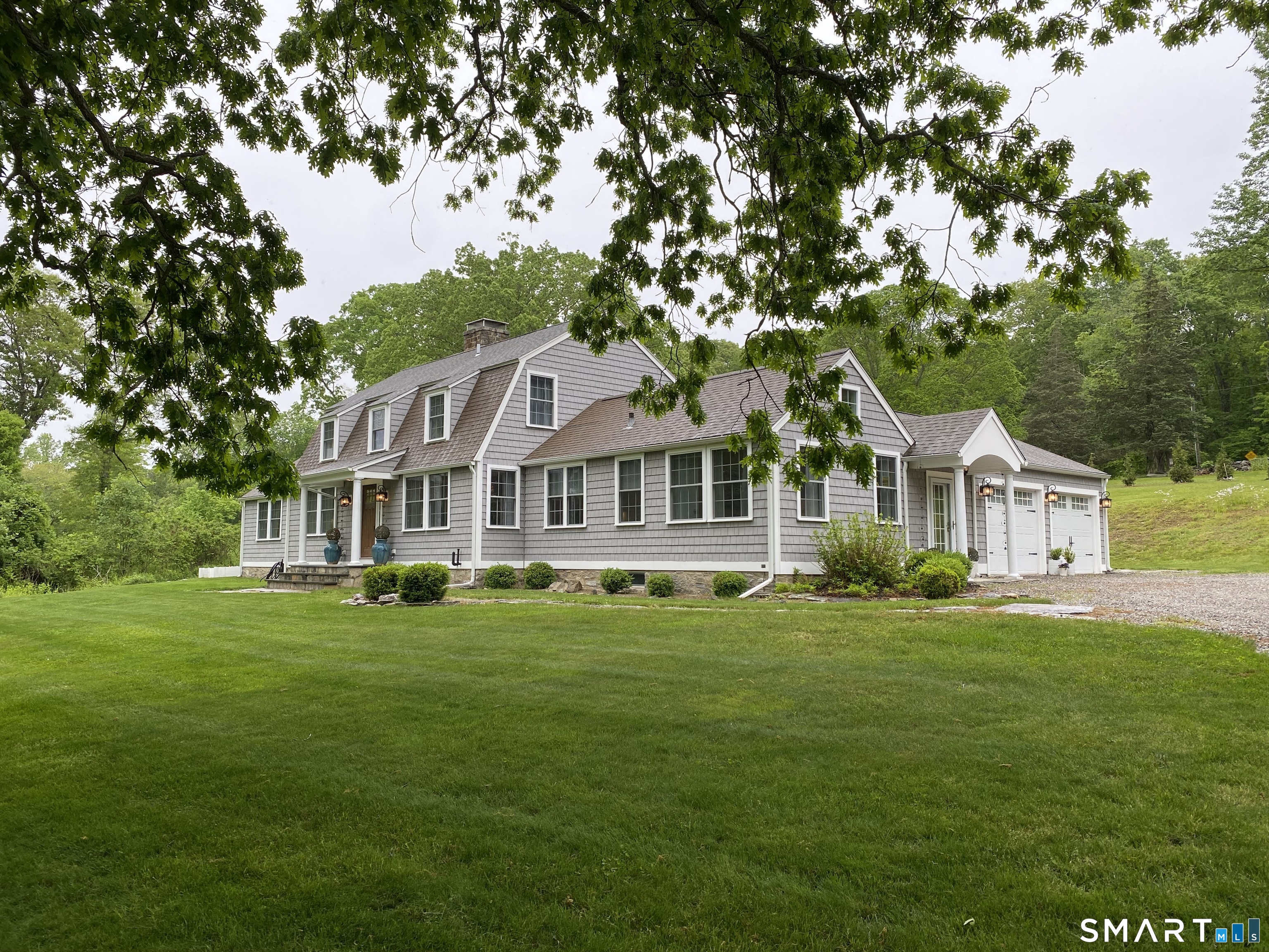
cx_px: 634
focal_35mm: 26
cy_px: 476
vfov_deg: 53.1
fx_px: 953
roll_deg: -0.7
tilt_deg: +6.3
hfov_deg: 67.3
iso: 32
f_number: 1.8
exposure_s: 1/534
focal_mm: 4.25
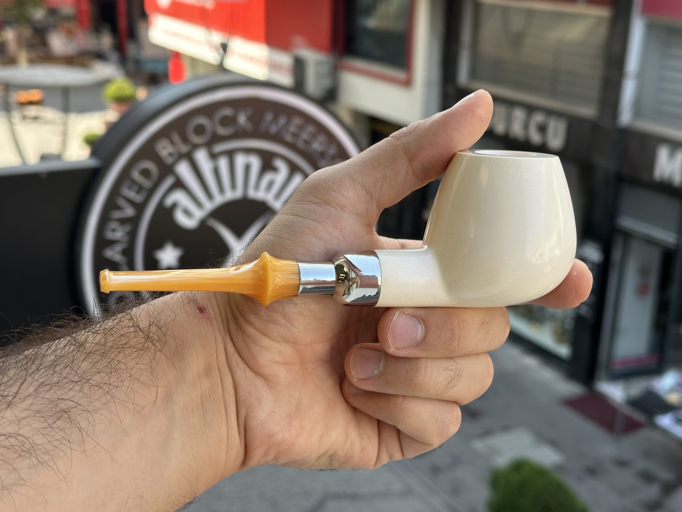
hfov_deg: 39.7
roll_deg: -2.0
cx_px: 341
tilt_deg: -18.8
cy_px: 256
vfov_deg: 30.3
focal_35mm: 48
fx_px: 946
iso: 64
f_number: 1.78
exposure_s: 1/516
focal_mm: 6.86
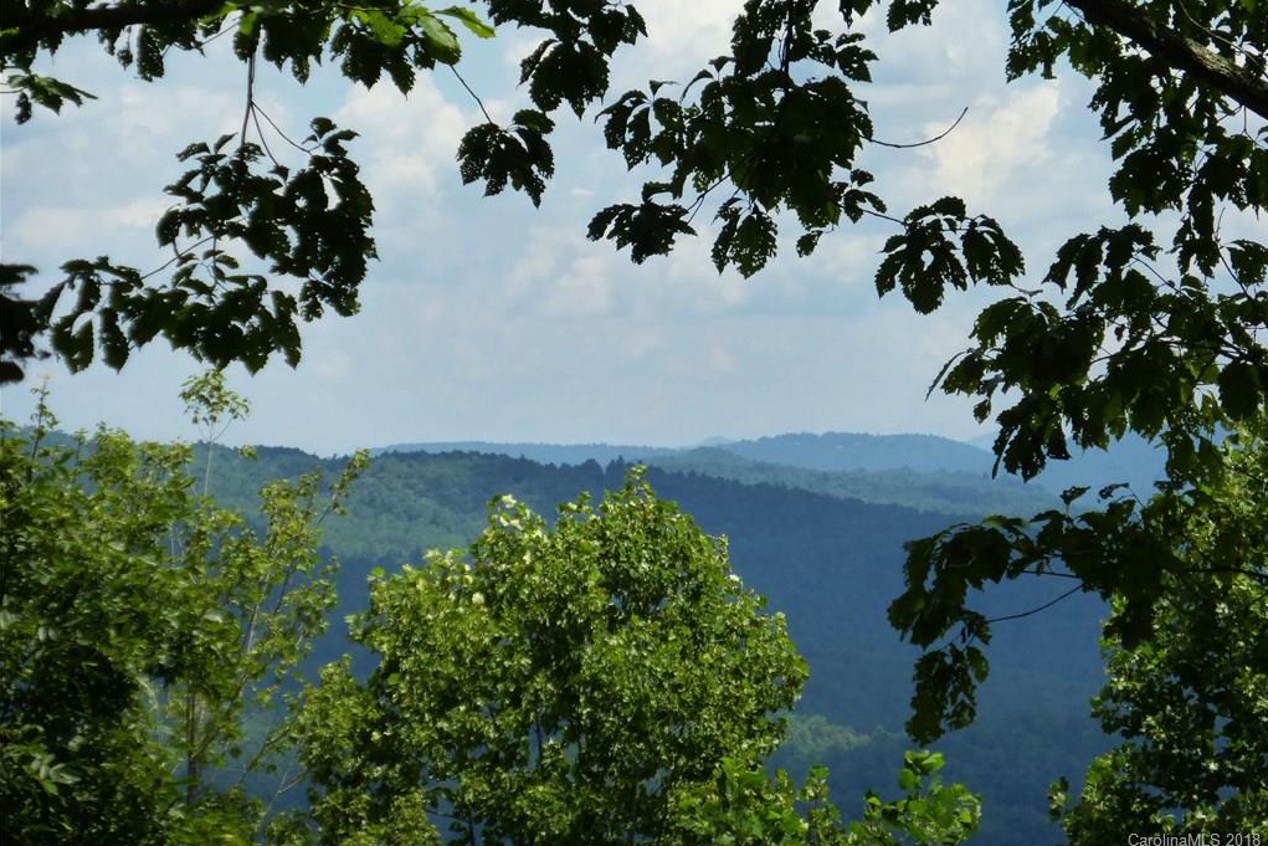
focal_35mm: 241
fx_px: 8489
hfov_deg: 8.5
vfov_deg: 5.7
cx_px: 635
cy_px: 375
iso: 160
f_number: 5.6
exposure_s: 1/640
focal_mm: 41.3
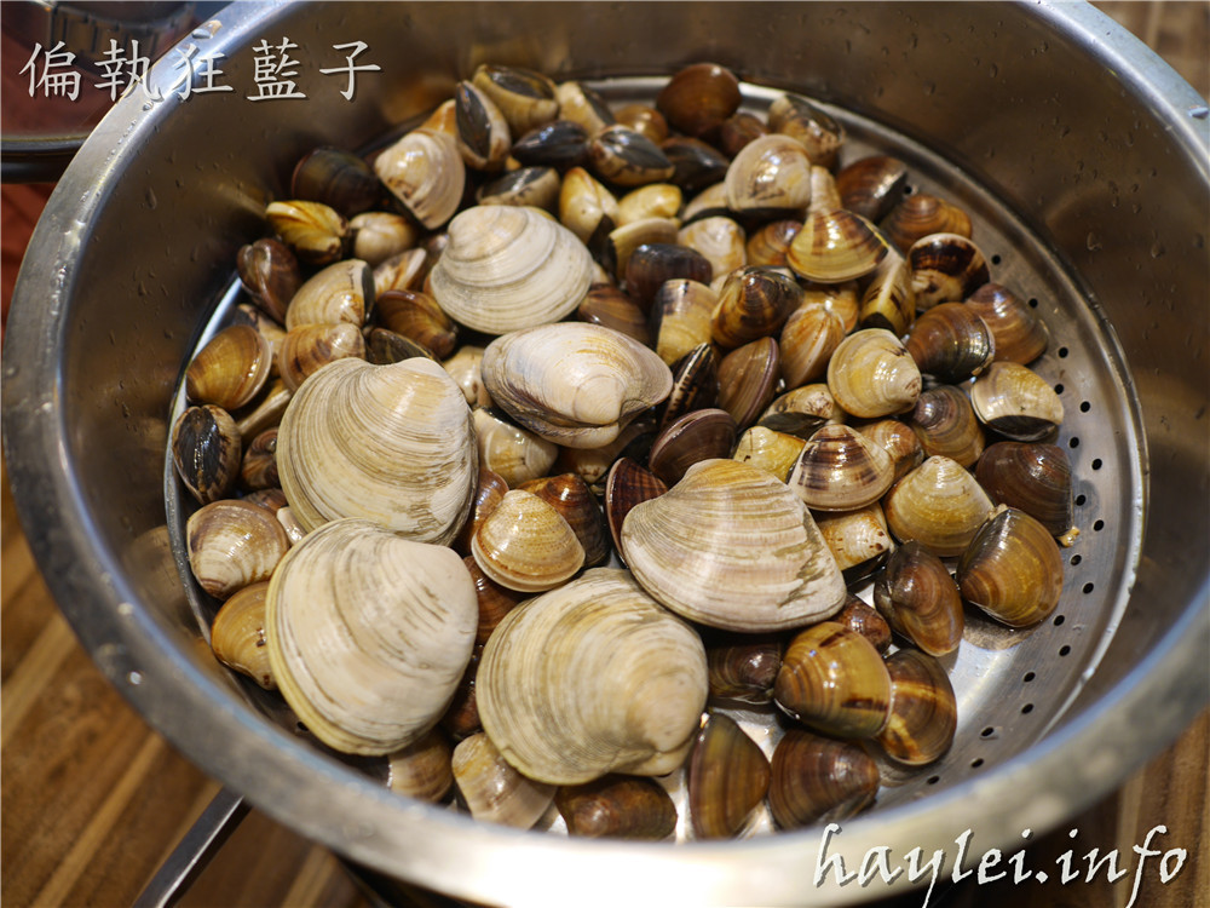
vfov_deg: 46.8
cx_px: 605
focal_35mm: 30
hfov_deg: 60.0
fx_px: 1049
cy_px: 454
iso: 250
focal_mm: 15
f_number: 1.7
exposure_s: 1/60
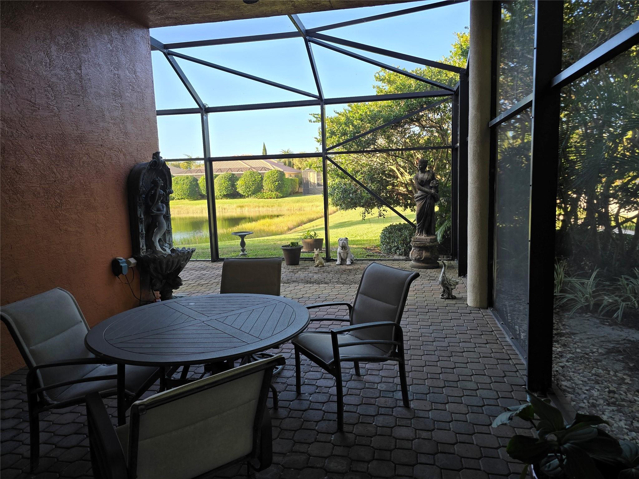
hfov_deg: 73.9
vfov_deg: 58.9
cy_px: 240
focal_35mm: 23
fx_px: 425
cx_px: 320
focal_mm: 6.3
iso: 25
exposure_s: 1/180
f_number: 1.7
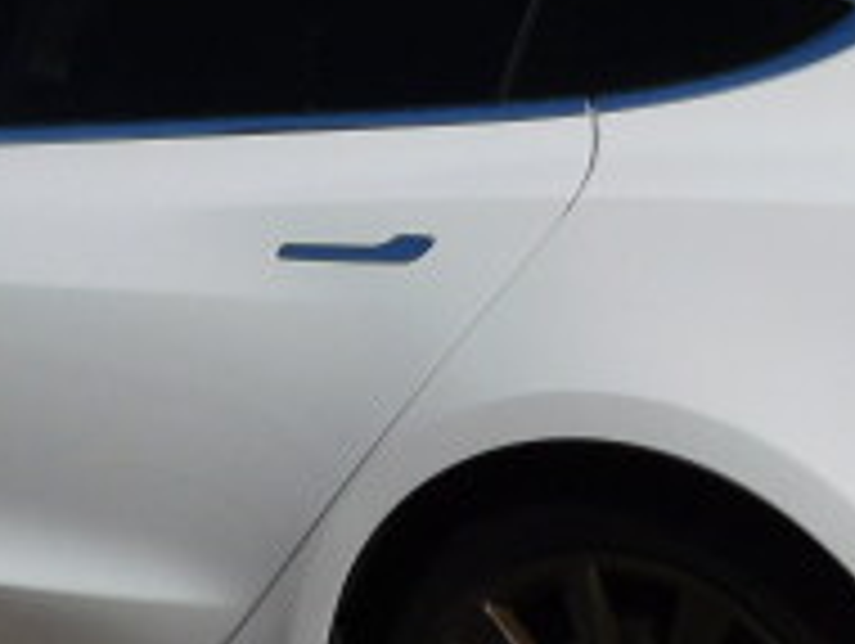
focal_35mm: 84
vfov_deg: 17.6
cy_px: 288
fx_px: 2077
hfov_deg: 23.3
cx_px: 405
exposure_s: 1/1250
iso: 125
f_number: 6.2
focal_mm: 4.5
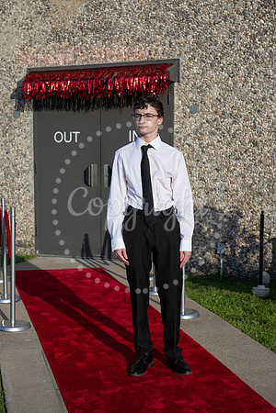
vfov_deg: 33.9
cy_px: 206
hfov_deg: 23.0
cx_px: 138
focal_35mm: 59
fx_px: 678
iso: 320
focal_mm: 59
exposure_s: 1/2000
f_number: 5
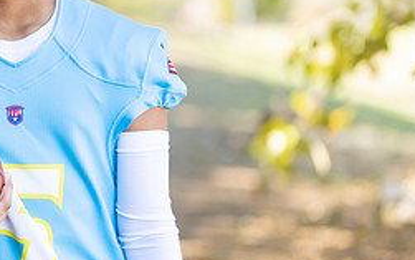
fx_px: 1561
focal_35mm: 138
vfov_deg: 9.5
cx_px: 18
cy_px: 89
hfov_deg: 14.9
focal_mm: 50
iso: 100
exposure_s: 1/1000
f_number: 1.2
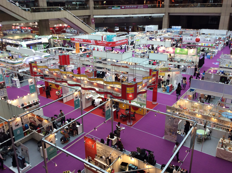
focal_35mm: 32
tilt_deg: -20.7
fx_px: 214
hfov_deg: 56.9
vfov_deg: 44.1
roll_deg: +0.4
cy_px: 86
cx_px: 116
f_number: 2.4
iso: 32
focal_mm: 3.3
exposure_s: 1/60
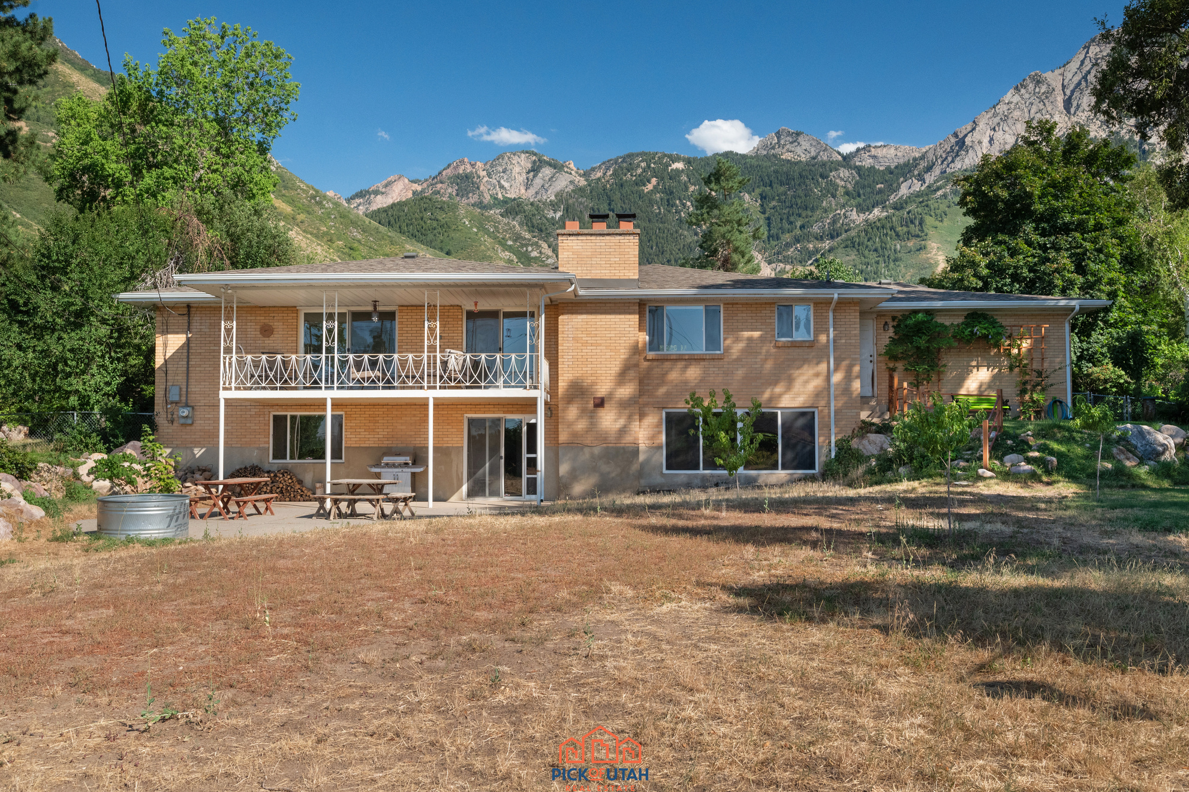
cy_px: 401
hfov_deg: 60.3
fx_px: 1024
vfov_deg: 42.3
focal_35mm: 31
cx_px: 600
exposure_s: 1/1000
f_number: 8
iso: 1600
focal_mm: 30
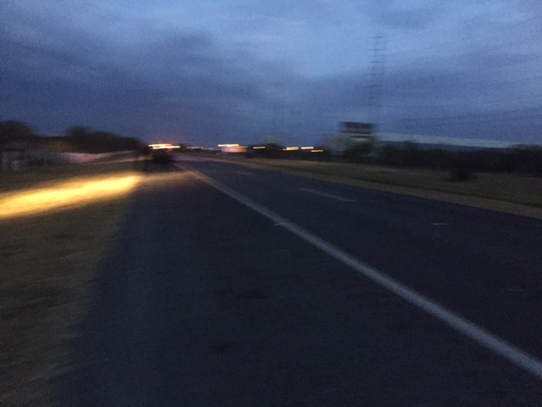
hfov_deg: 61.7
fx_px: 454
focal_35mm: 29
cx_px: 271
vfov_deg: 48.2
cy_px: 204
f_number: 2.2
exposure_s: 1/15
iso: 640
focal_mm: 4.15
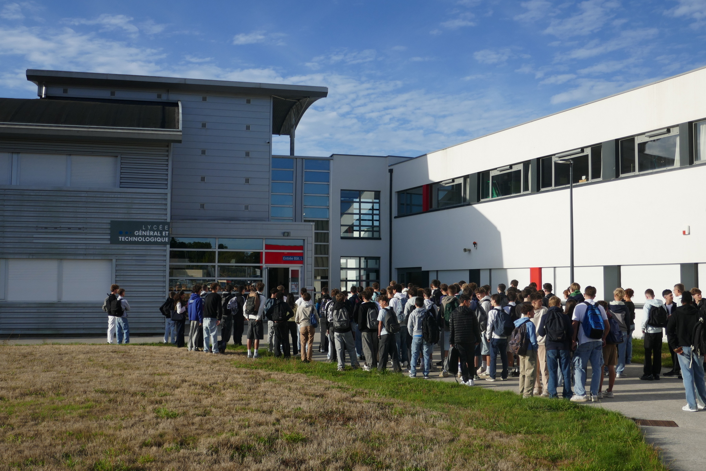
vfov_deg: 34.2
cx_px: 353
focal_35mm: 39
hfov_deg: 49.6
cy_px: 236
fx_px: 765
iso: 125
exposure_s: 1/1600
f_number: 3.7
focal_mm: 14.3
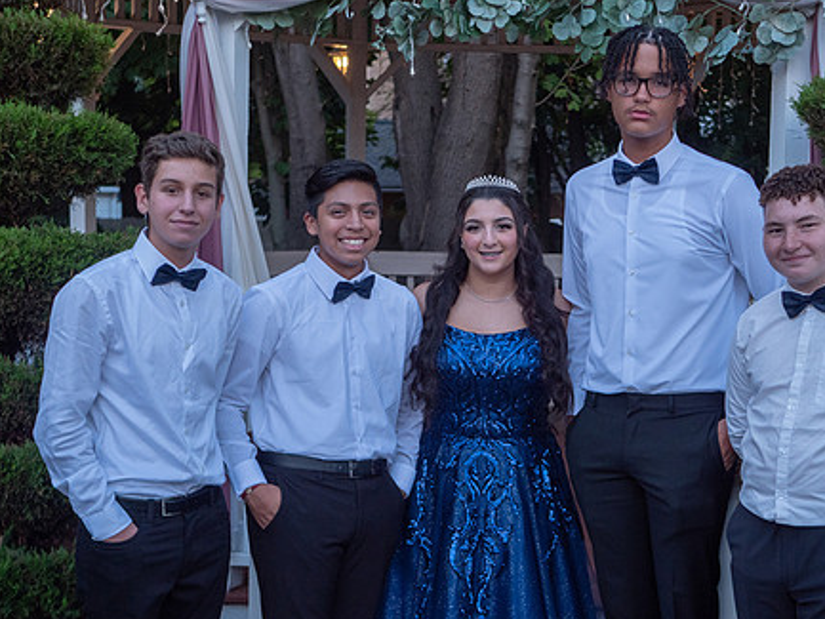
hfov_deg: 28.9
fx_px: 1597
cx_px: 509
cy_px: 370
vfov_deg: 21.9
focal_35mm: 67
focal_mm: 25
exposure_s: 1/640
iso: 640
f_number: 2.8
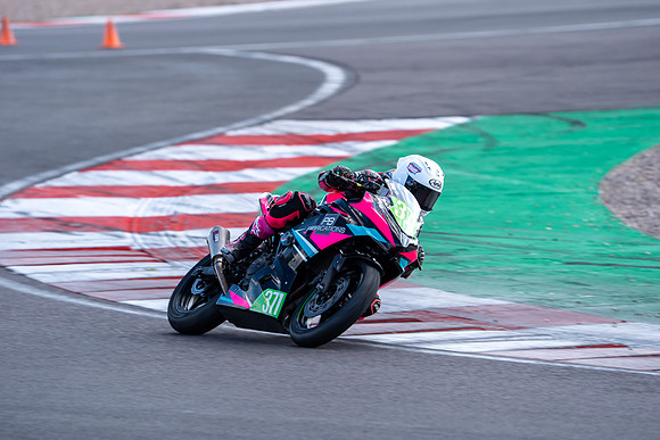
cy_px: 220
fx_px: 7335
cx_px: 330
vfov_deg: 3.4
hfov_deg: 5.2
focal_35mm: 400
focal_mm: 400
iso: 320
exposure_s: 1/500
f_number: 5.6
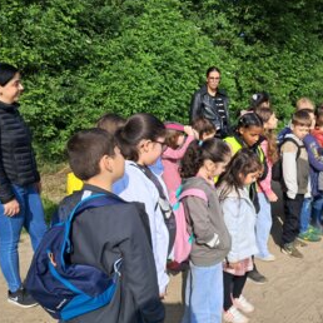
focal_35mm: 37
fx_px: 391
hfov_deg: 44.3
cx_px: 214
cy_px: 160
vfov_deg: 44.9
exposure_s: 1/797
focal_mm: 4
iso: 50
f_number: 1.8
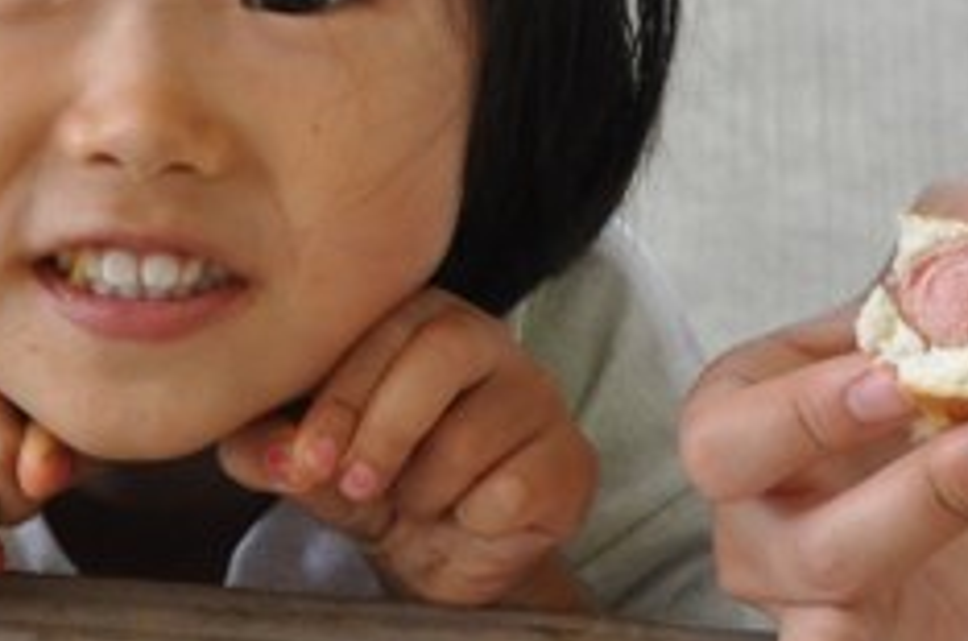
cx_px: 4
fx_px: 6177
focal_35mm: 230
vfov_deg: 5.9
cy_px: -323
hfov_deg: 8.9
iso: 800
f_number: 8
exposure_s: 1/50
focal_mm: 35
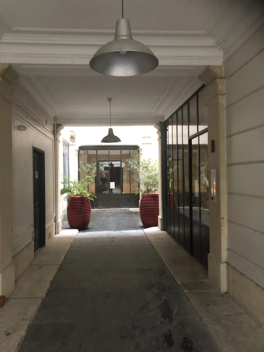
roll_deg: +2.0
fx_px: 285
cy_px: 176
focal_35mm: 28
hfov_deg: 49.7
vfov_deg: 63.4
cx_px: 132
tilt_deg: -2.0
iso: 80
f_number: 1.8
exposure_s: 1/6
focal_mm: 3.99
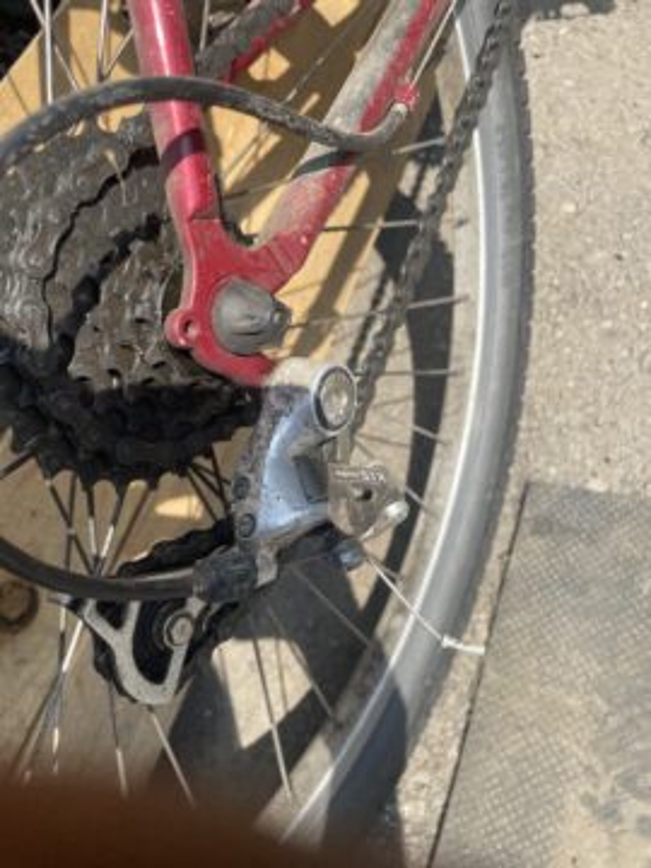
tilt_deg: -53.7
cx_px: 326
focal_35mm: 26
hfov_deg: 53.1
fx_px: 652
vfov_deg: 67.3
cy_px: 434
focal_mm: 4.2
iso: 32
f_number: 1.6
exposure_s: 1/1511
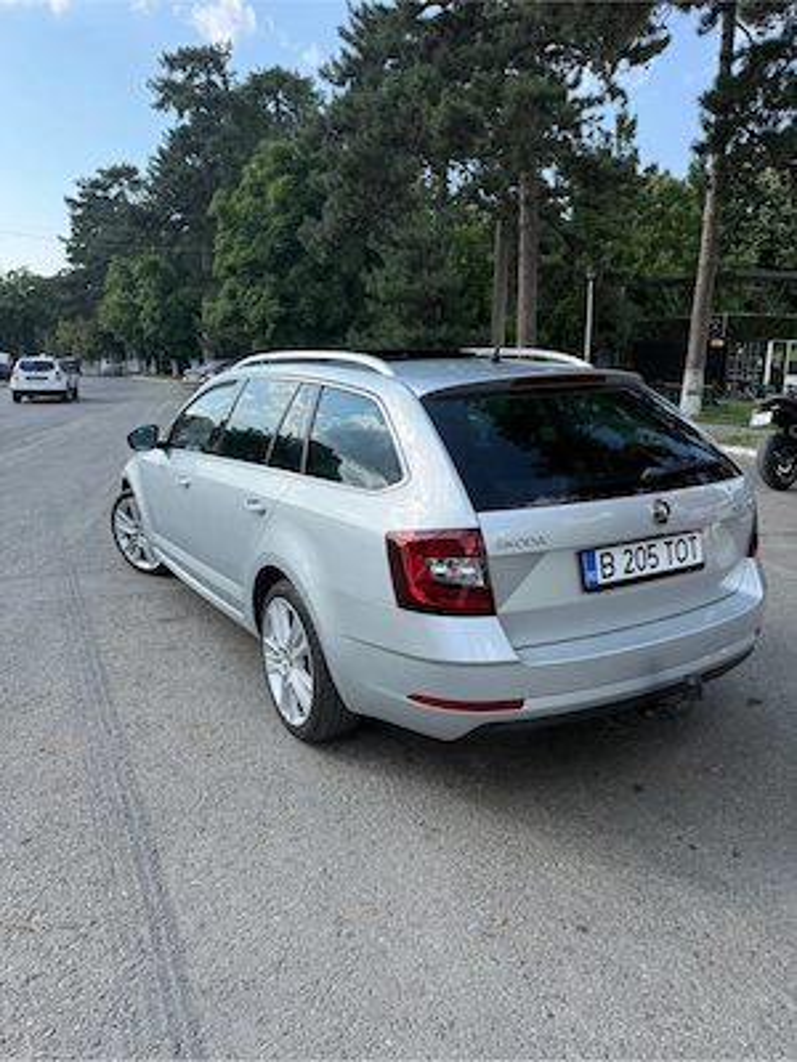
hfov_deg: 56.8
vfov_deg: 71.6
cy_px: 531
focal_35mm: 24
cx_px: 398
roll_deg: -0.6
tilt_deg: -12.6
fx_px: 737
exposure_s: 1/2110
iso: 100
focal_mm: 6.76
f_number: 1.78
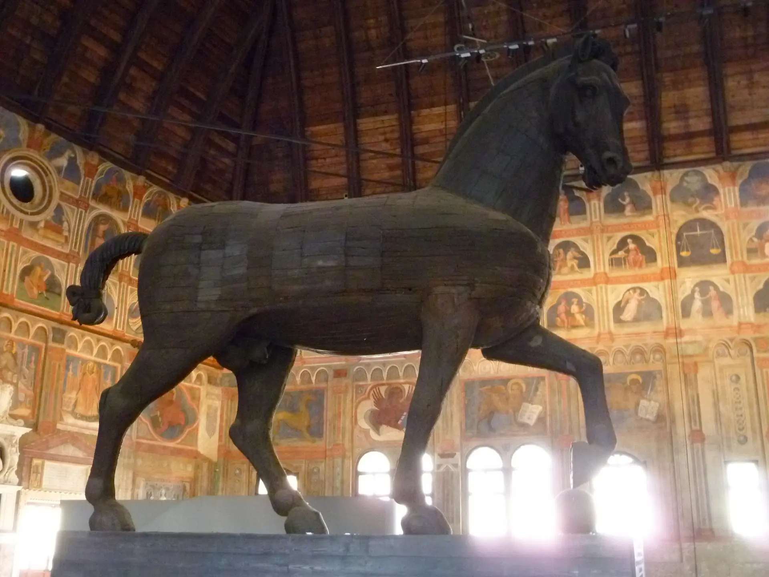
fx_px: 800
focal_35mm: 36
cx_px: 384
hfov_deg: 51.4
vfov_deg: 39.7
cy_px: 288
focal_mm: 6.5
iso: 800
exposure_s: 1/8
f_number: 3.6
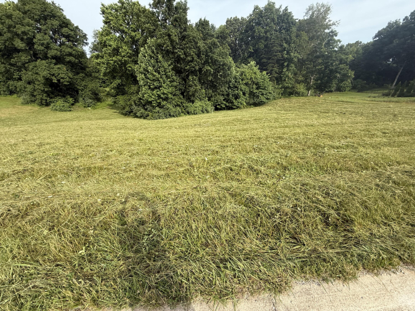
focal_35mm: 14
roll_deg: -2.2
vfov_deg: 85.7
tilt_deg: -26.5
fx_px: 168
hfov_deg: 102.1
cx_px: 208
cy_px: 156
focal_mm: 2.22
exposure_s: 1/841
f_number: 2.2
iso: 50
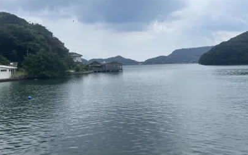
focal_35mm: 33
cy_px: 87
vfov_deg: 38.3
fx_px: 223
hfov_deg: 57.7
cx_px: 147
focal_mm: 4.2
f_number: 1.6
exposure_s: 1/3861
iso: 32
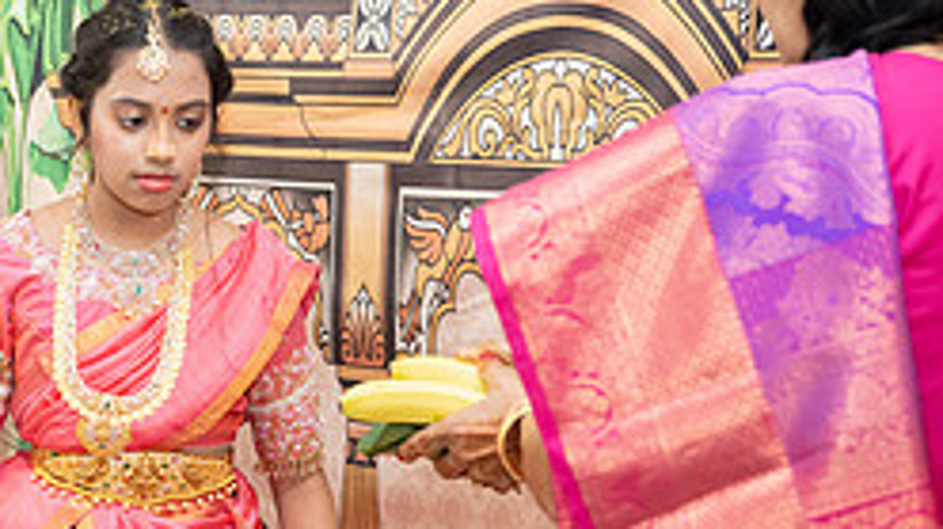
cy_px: 382
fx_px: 2273
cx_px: 38
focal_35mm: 91
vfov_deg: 13.2
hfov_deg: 22.7
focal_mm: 36
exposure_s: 1/160
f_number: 3.2
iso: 640
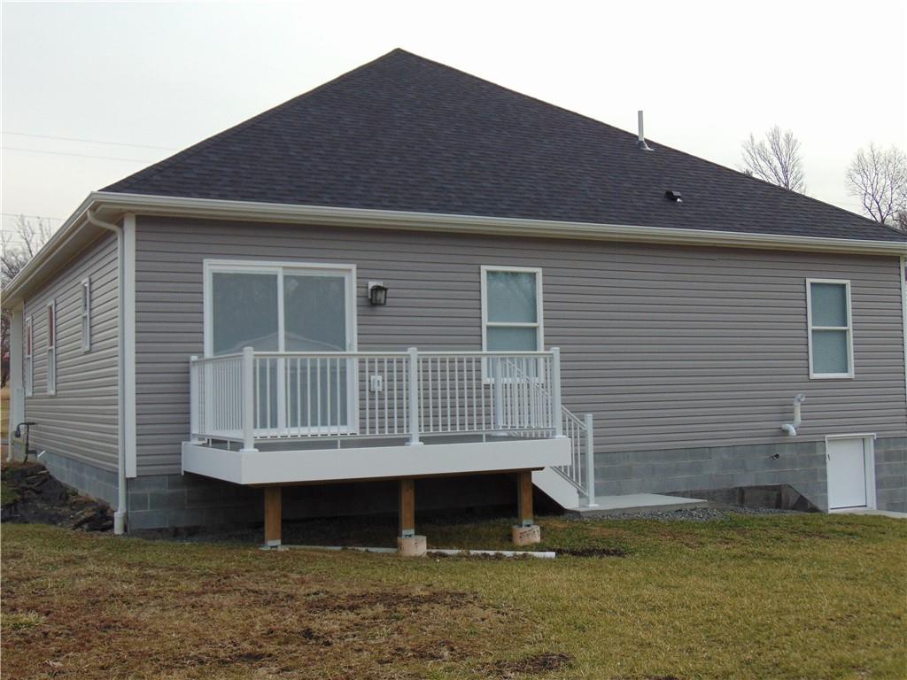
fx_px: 1100
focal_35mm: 42
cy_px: 340
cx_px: 454
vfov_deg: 34.3
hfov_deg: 44.8
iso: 80
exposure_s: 1/400
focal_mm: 7.6
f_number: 3.3
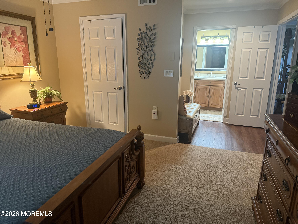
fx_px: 207
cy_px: 112
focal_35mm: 24
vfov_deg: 56.8
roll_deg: -0.6
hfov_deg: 71.6
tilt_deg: -13.2
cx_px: 149
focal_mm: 6.76
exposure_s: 1/60
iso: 400
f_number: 1.78
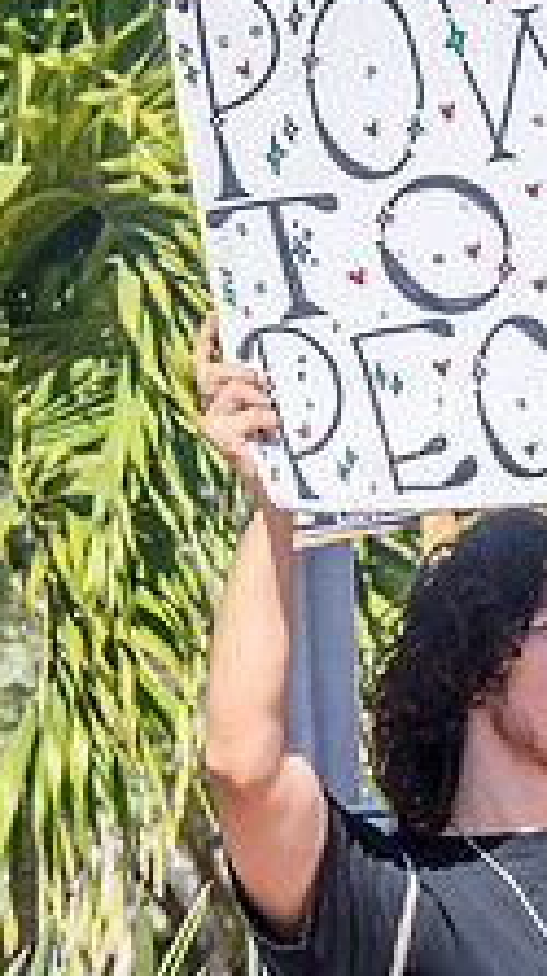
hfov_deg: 4.2
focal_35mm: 286
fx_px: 7394
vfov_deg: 7.6
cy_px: 499
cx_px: 586
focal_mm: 90
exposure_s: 1/1000
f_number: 8
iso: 200
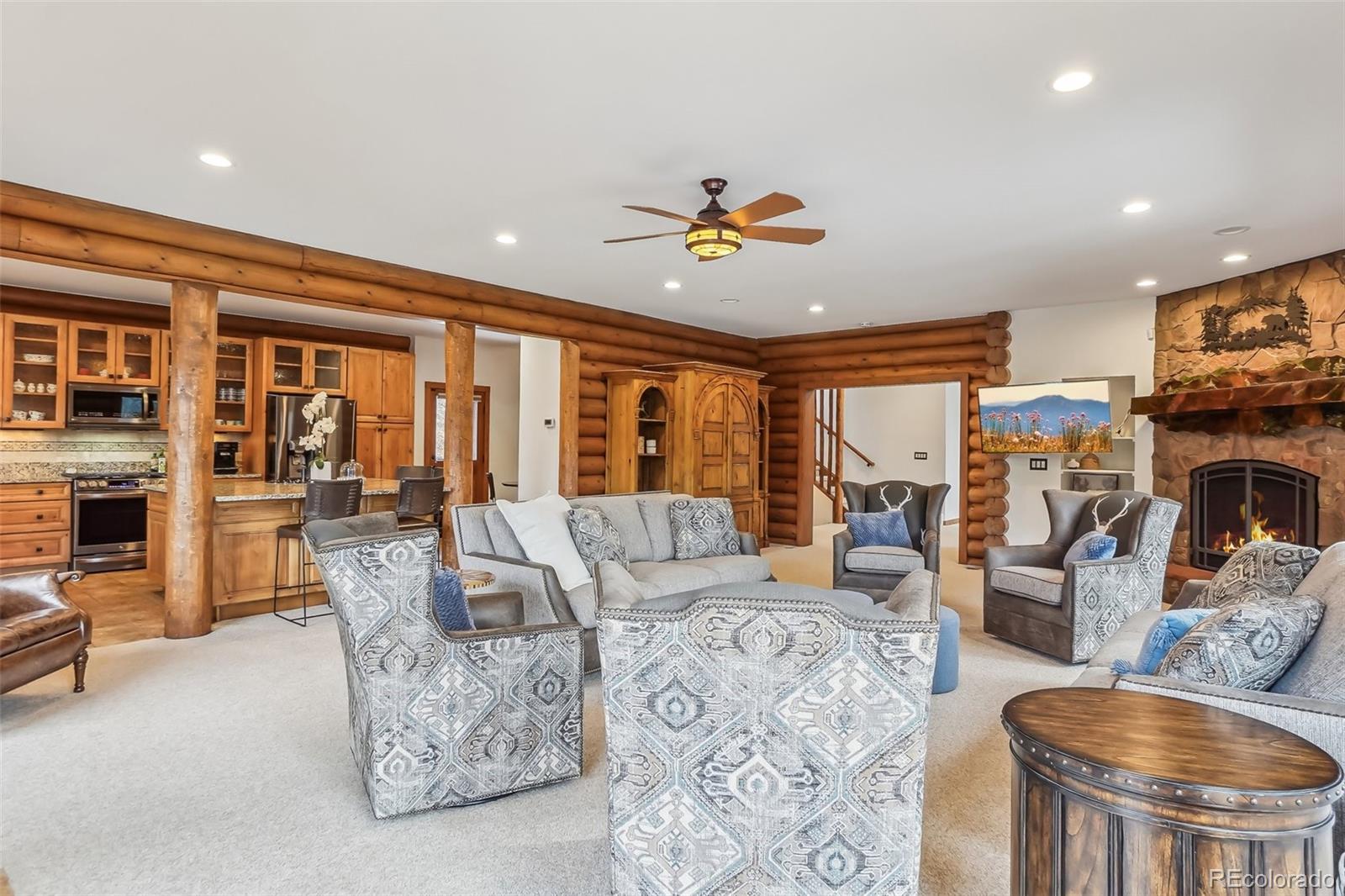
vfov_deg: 67.4
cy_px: 448
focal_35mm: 18
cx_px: 672
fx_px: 672
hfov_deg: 90.0
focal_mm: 12
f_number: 8
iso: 400
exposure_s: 1/13
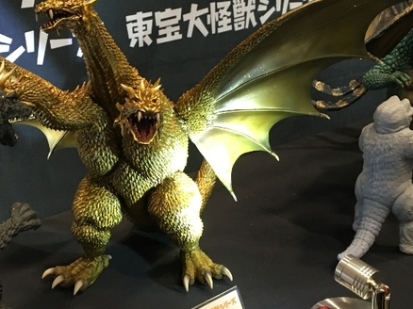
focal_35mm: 53
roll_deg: +3.3
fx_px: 632
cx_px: 140
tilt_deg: -17.9
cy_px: 106
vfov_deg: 27.4
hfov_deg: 35.9
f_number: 2.2
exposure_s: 1/15
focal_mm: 4.15
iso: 80
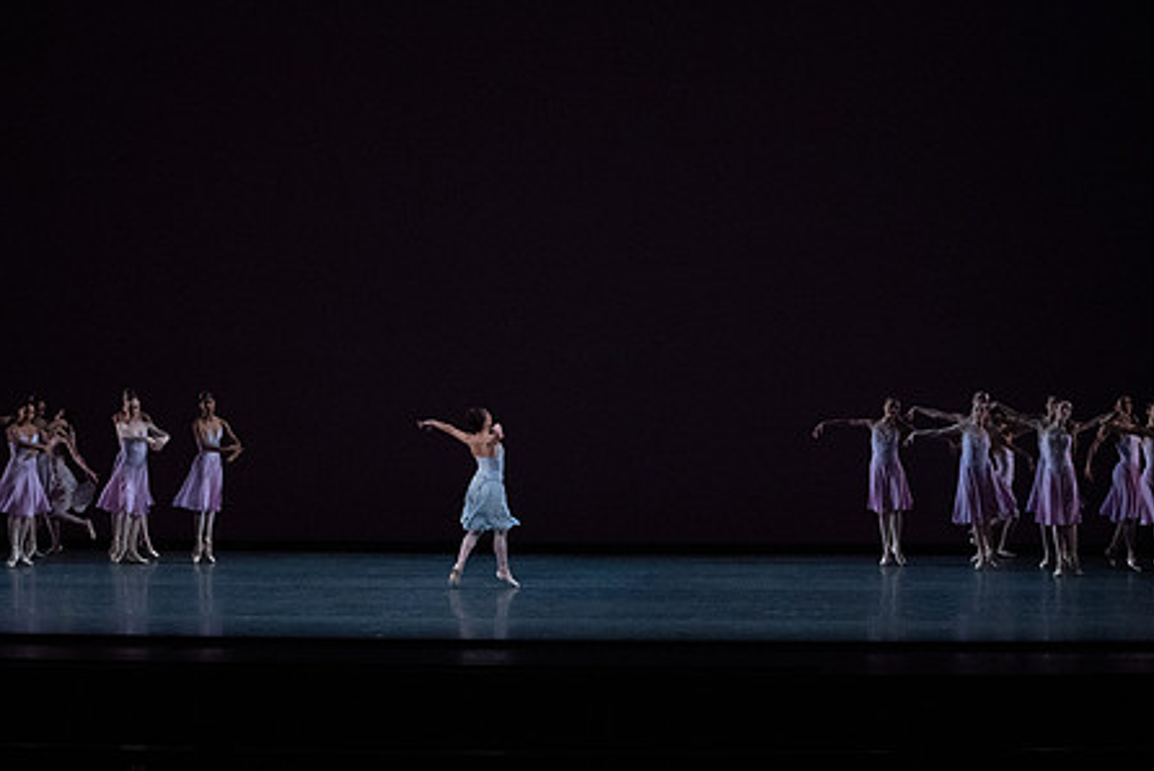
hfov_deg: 22.4
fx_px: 2919
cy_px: 309
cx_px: 551
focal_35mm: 91
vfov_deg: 15.0
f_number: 13
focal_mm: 70
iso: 12800
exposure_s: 1/400
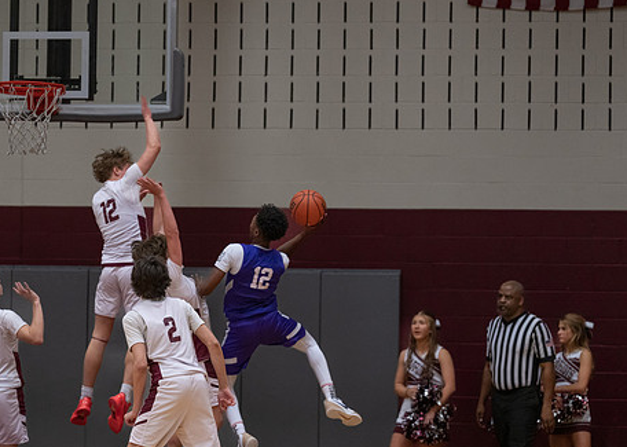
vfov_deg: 6.5
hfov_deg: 9.2
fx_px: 3915
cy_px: 279
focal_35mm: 220
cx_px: 242
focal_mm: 165
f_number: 2.8
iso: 2500
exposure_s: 1/1000
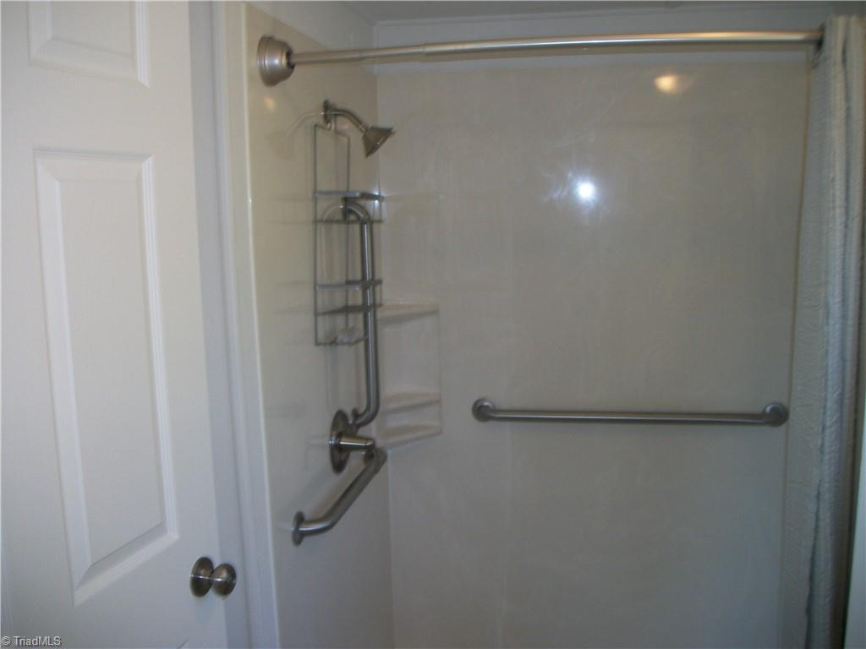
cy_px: 324
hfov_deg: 56.8
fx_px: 801
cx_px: 433
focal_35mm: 32
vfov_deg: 44.2
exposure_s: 1/60
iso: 80
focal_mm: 5.7
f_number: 2.9
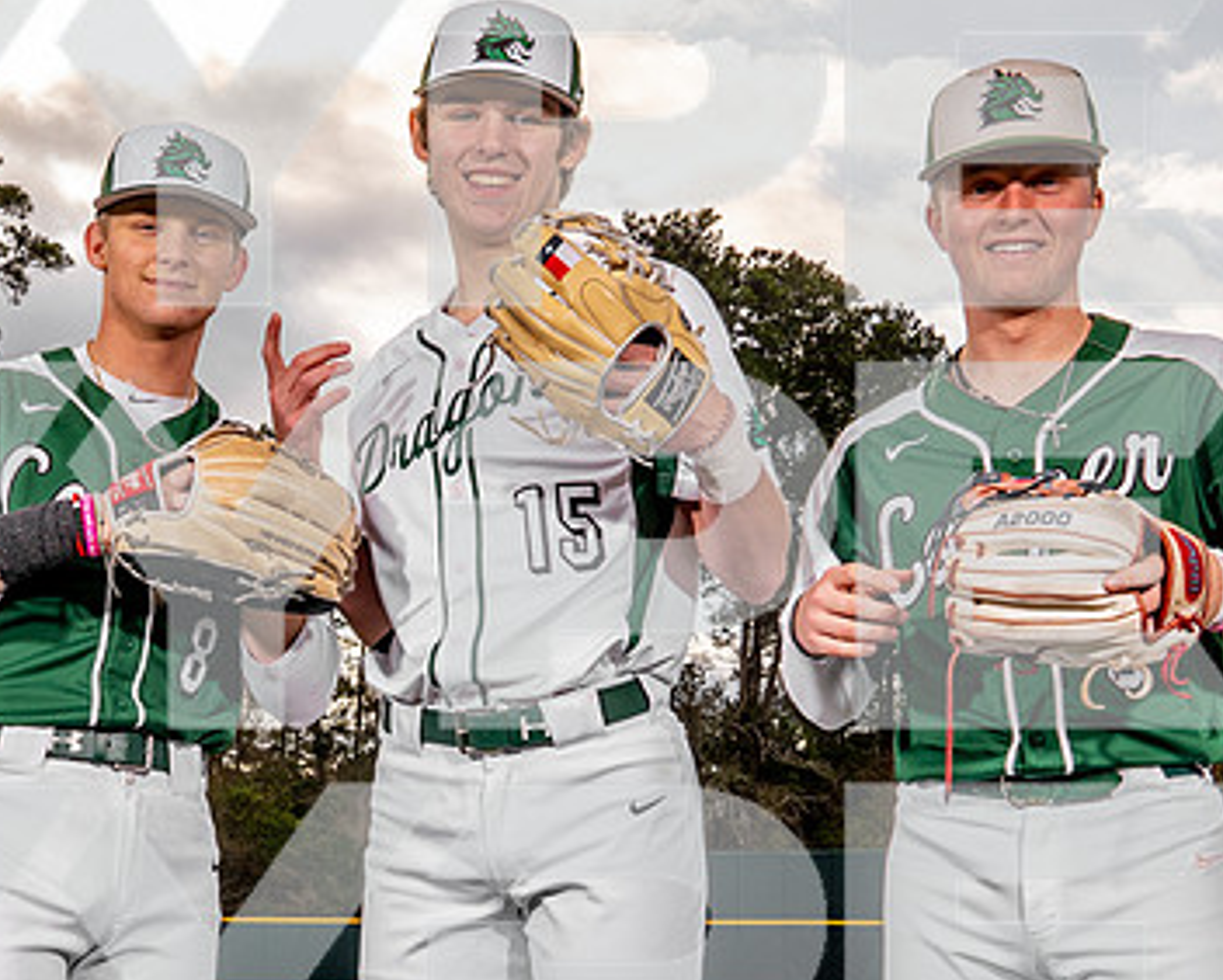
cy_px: 896
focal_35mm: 60
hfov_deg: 30.6
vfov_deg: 24.6
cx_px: 220
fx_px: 2173
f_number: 11
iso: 100
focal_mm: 24
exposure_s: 1/125
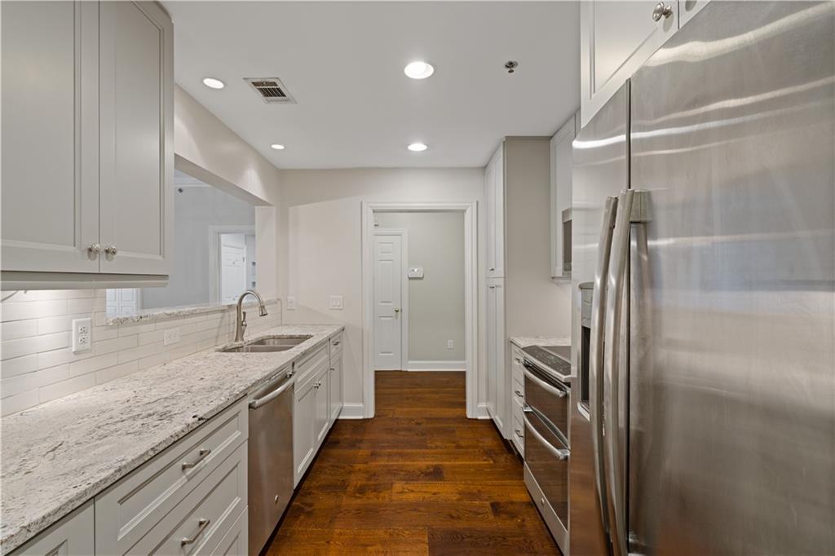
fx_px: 371
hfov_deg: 96.8
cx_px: 418
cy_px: 278
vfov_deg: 73.7
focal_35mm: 16
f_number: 8
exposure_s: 2
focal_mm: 16
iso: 250
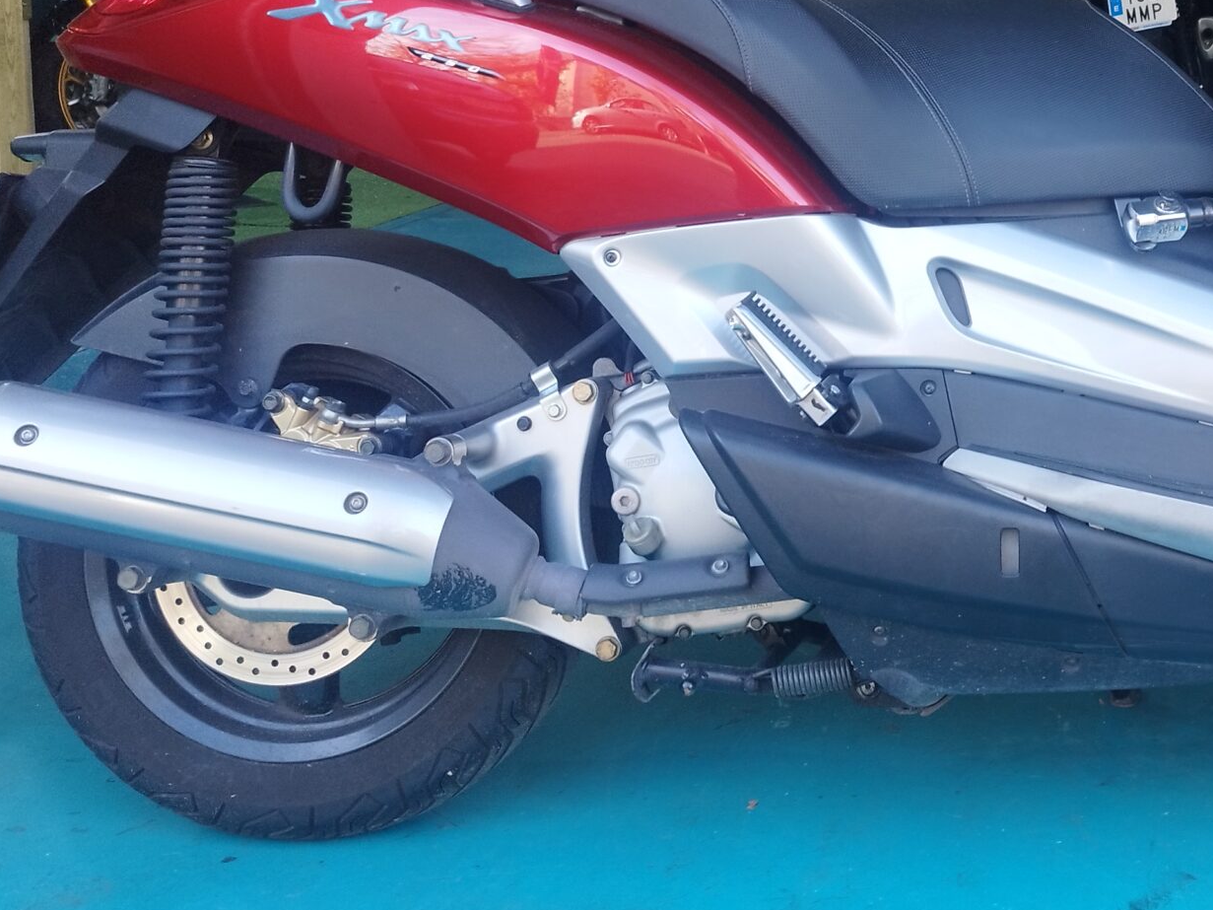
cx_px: 1083
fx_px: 1822
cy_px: 183
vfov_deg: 27.5
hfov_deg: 34.8
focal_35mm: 52
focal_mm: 5.95
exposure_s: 1/50
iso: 80
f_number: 1.89
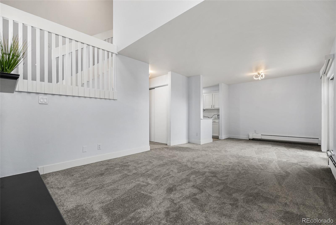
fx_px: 149
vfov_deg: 73.8
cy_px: 112
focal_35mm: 16
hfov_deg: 96.7
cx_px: 168
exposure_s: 1/30
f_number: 8
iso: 200
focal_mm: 16
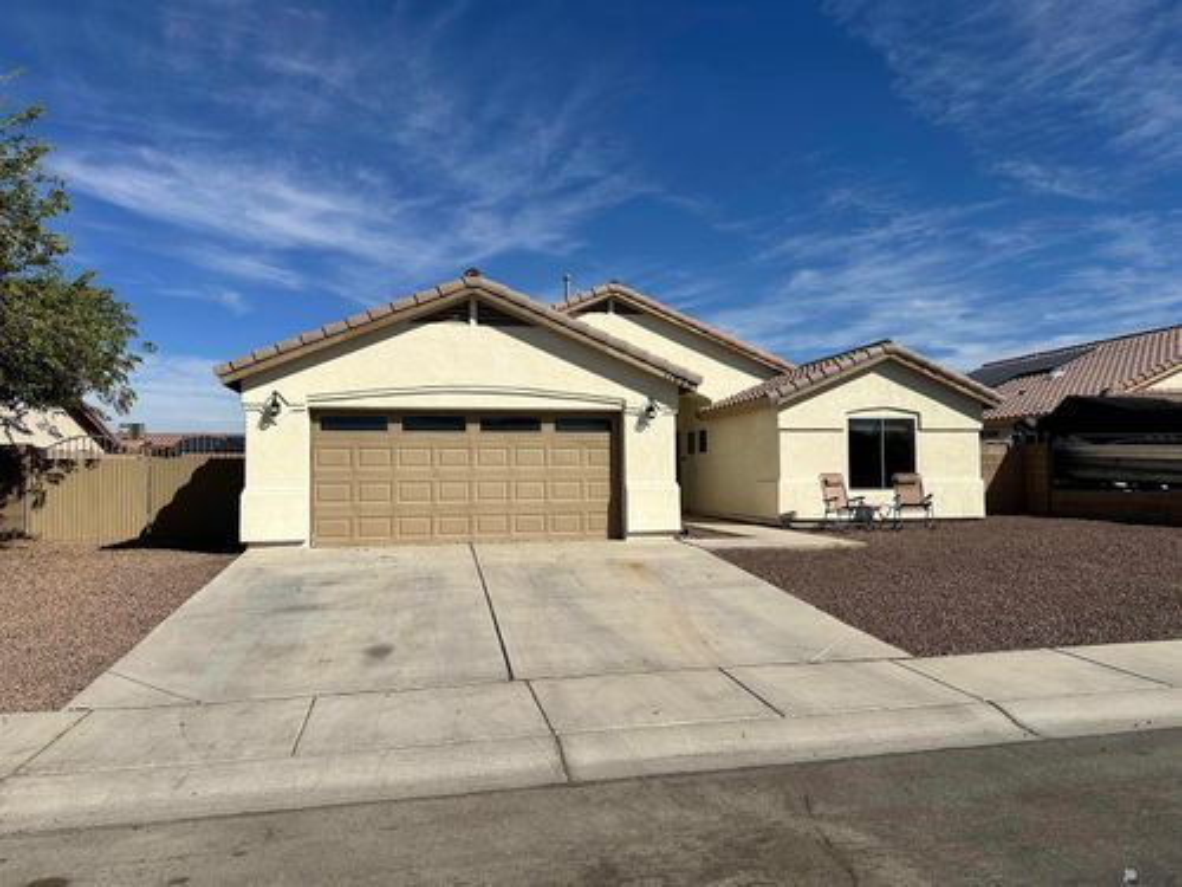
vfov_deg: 56.8
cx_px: 591
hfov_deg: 71.6
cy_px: 444
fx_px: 820
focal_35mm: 24
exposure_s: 1/10753
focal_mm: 6.86
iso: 80
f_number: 1.78
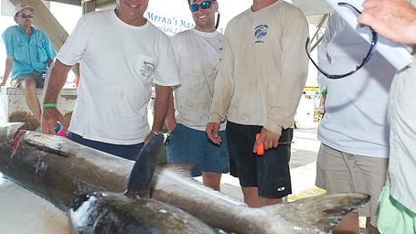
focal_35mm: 32
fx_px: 353
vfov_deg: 36.6
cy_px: 104
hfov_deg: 61.0
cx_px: 212
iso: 125
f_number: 5
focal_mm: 24
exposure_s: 1/250
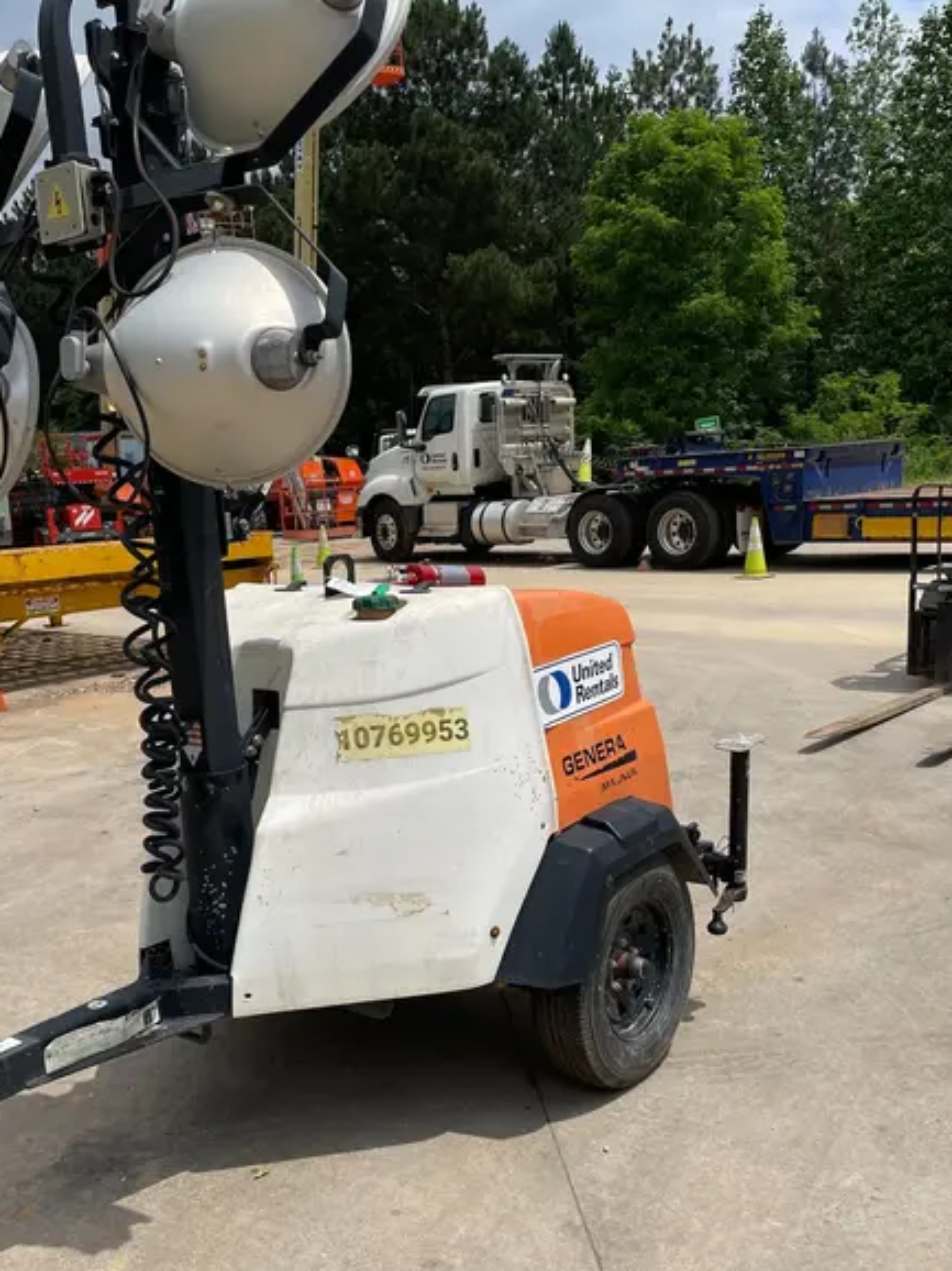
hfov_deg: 42.8
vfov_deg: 55.1
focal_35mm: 33
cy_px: 738
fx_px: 1211
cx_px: 407
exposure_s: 1/10753
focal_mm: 4.2
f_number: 1.6
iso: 50
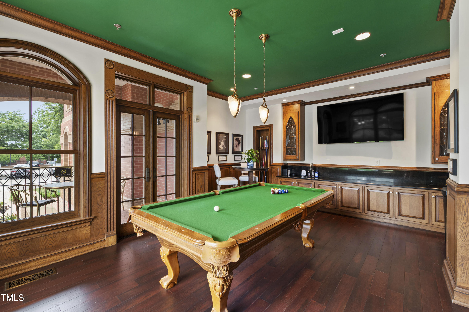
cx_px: 234
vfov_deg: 77.3
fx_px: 195
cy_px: 156
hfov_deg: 100.4
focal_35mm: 15
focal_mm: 10
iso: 100
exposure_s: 1/2.5
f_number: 8
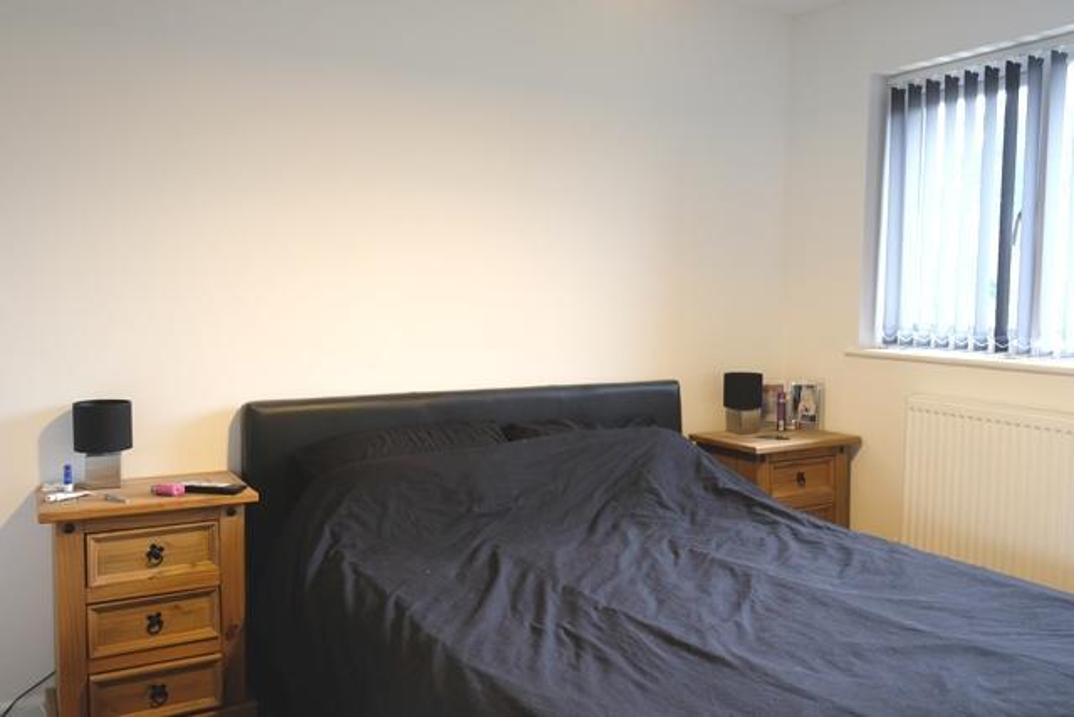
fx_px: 895
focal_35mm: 30
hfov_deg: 61.9
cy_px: 358
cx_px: 537
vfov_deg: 43.6
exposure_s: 1/10
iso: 800
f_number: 4
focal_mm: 20
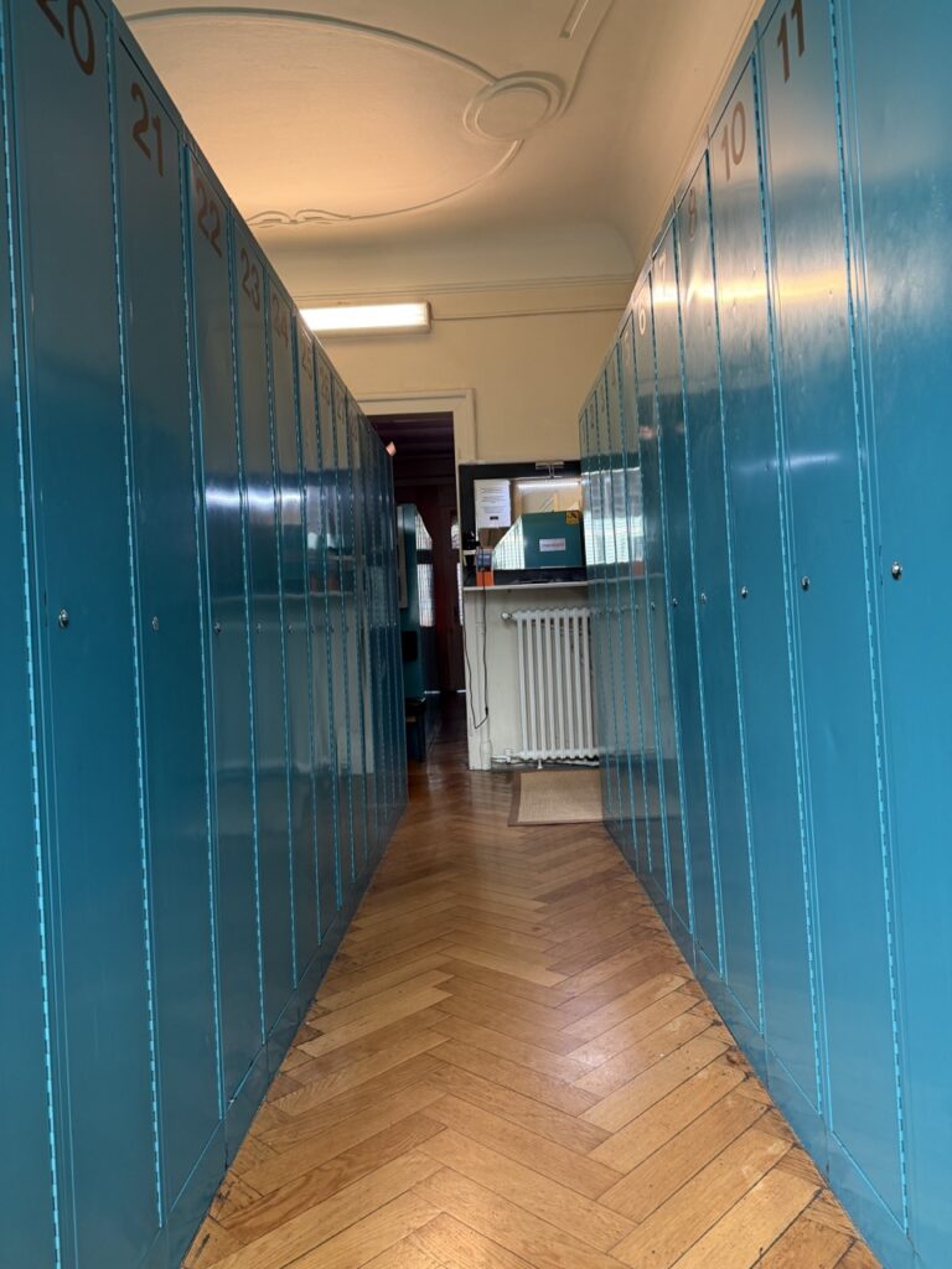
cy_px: 634
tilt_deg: -0.3
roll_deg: +3.1
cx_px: 476
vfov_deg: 71.6
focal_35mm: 24
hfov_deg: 56.8
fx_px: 880
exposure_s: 1/50
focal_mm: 6.76
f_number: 1.78
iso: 250
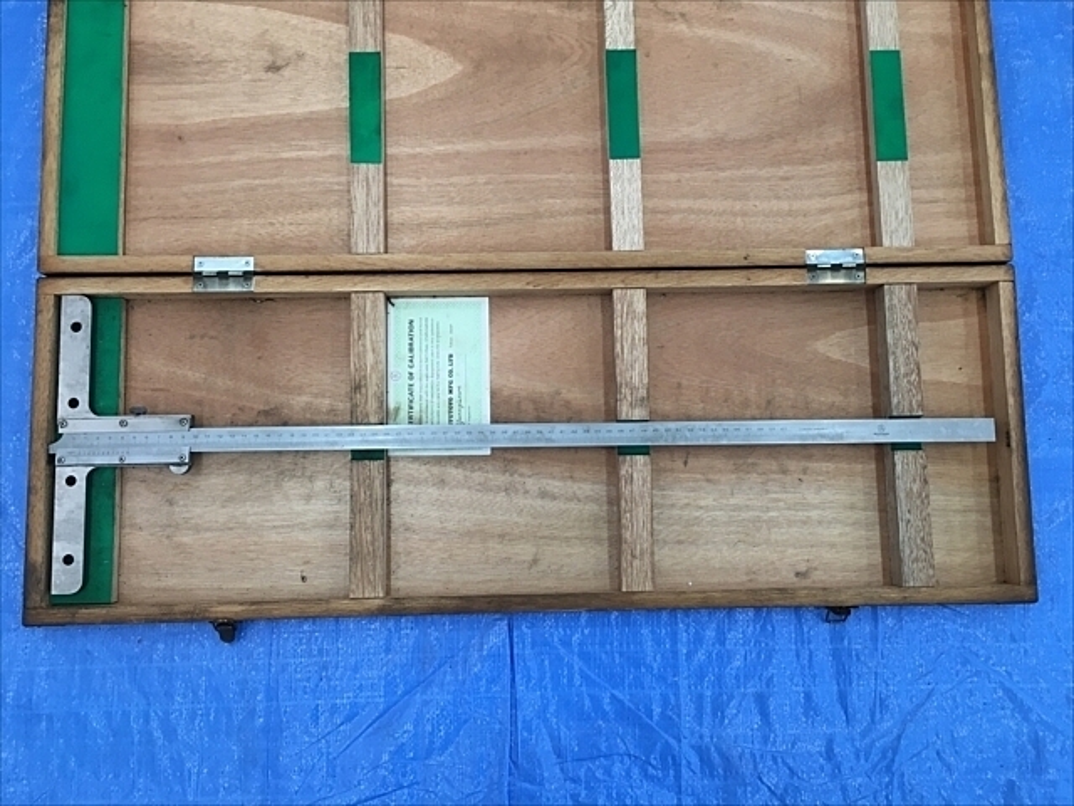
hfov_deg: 61.7
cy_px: 403
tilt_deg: -82.4
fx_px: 900
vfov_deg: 48.2
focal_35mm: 29
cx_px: 537
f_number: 2.2
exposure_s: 1/30
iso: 32
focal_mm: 4.15
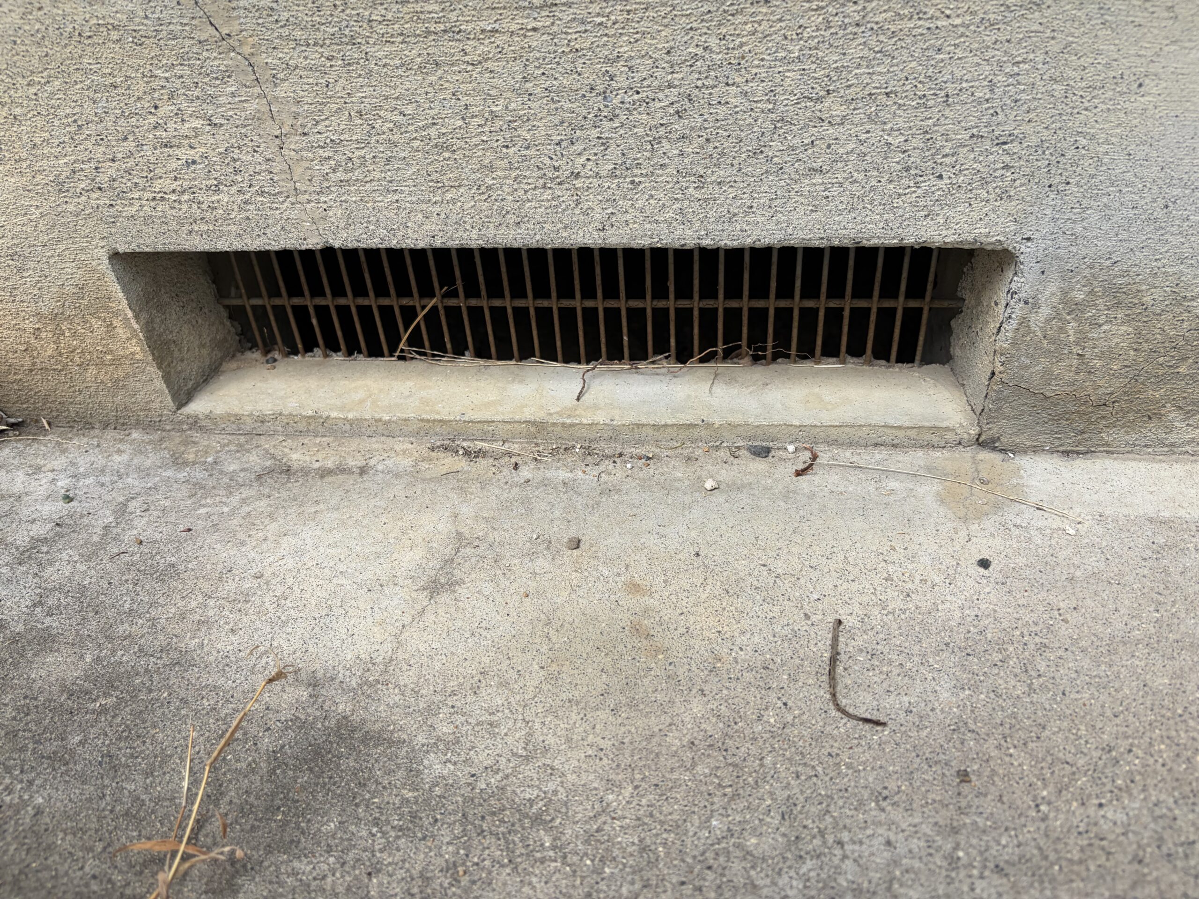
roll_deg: +5.8
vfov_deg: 53.1
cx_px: 600
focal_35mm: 26
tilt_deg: -35.0
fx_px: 901
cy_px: 450
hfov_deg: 67.3
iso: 50
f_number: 1.6
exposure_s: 1/840
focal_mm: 5.96
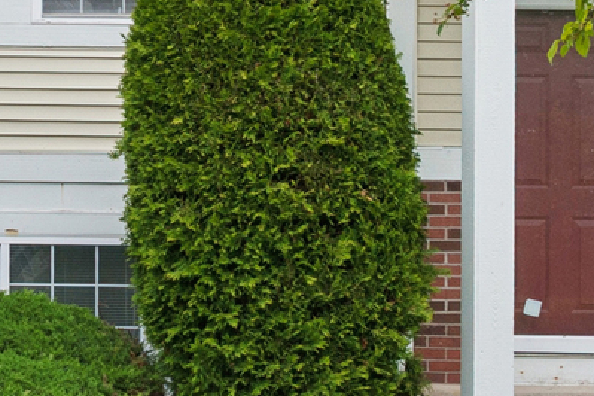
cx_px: -199
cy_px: -250
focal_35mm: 126
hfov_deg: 15.4
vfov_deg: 10.4
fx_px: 2079
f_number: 8
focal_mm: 31
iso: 400
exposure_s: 1/500
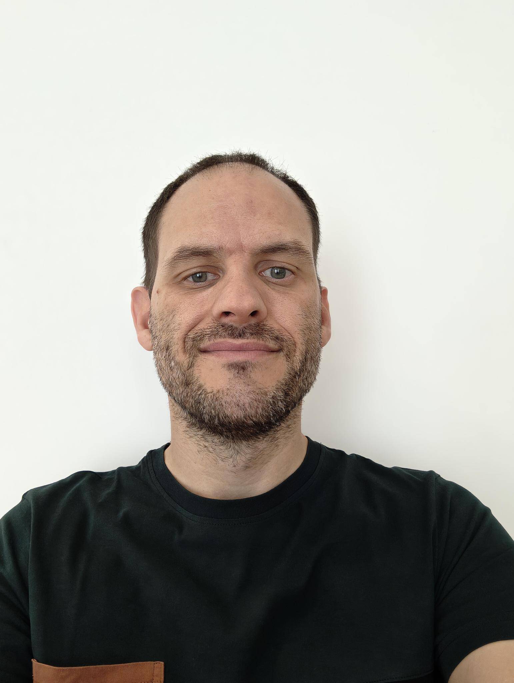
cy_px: 342
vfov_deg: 61.6
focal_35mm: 29
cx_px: 257
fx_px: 573
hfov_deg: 48.3
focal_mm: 3.61
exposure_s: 1/100
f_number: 2.2
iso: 1088
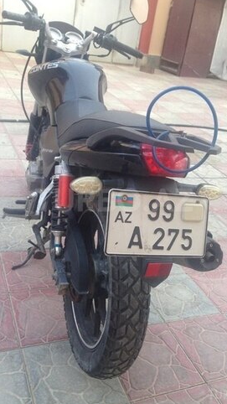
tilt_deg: -26.4
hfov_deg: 32.0
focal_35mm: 37
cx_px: 114
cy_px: 200
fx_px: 396
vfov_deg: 54.0
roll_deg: -10.6
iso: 80
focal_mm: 4.12
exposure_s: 1/120
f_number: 2.4
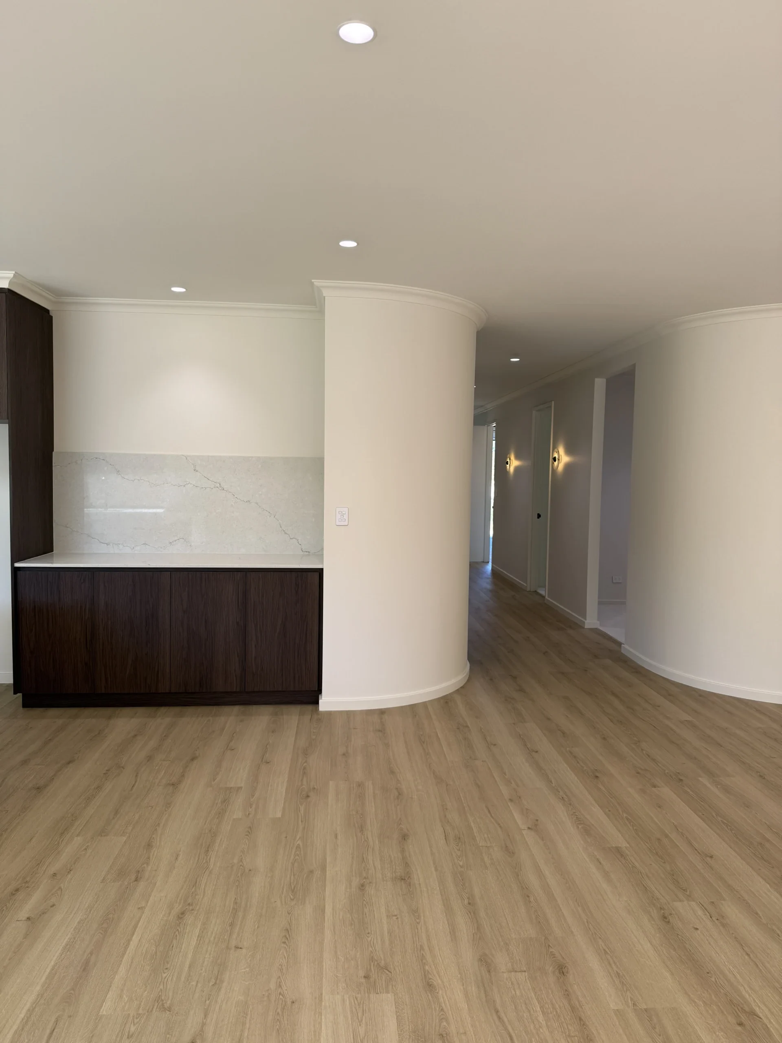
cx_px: 391
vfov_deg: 71.6
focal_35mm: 24
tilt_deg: -3.2
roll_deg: -1.2
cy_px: 522
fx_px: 723
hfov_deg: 56.8
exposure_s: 1/210
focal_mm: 6.76
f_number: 1.78
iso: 64
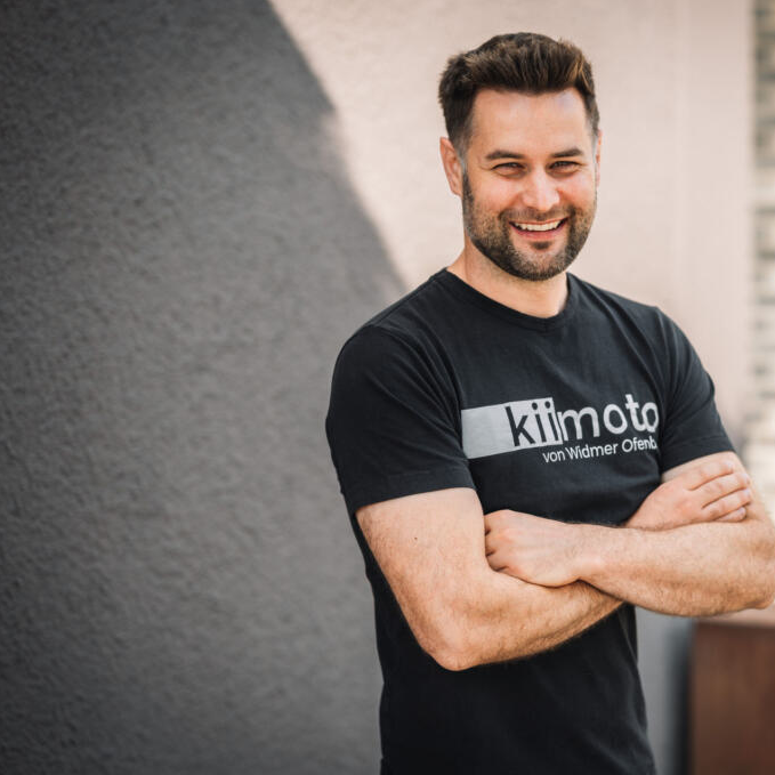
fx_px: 2761
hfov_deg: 16.0
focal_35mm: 109
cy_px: 389
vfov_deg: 16.0
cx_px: 491
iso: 100
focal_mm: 85
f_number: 2.2
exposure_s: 1/640
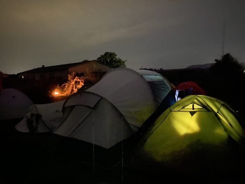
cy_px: 92
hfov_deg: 67.3
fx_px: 184
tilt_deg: -3.8
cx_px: 122
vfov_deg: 53.1
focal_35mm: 26
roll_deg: +1.5
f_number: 1.8
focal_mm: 4.25
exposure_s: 1/4
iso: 5000
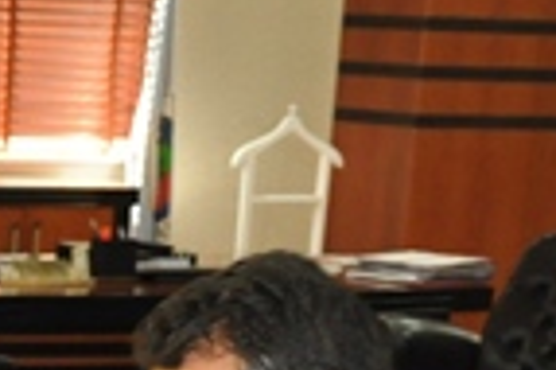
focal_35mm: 185
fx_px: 2854
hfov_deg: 10.3
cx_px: -552
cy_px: 676
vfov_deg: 7.2
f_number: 3.8
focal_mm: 22
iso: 800
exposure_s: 1/60
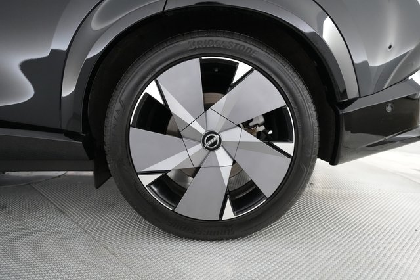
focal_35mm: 24
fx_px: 280
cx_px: 210
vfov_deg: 53.1
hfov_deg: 73.8
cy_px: 140
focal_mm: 24
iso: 6400
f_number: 2.8
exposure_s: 1/250
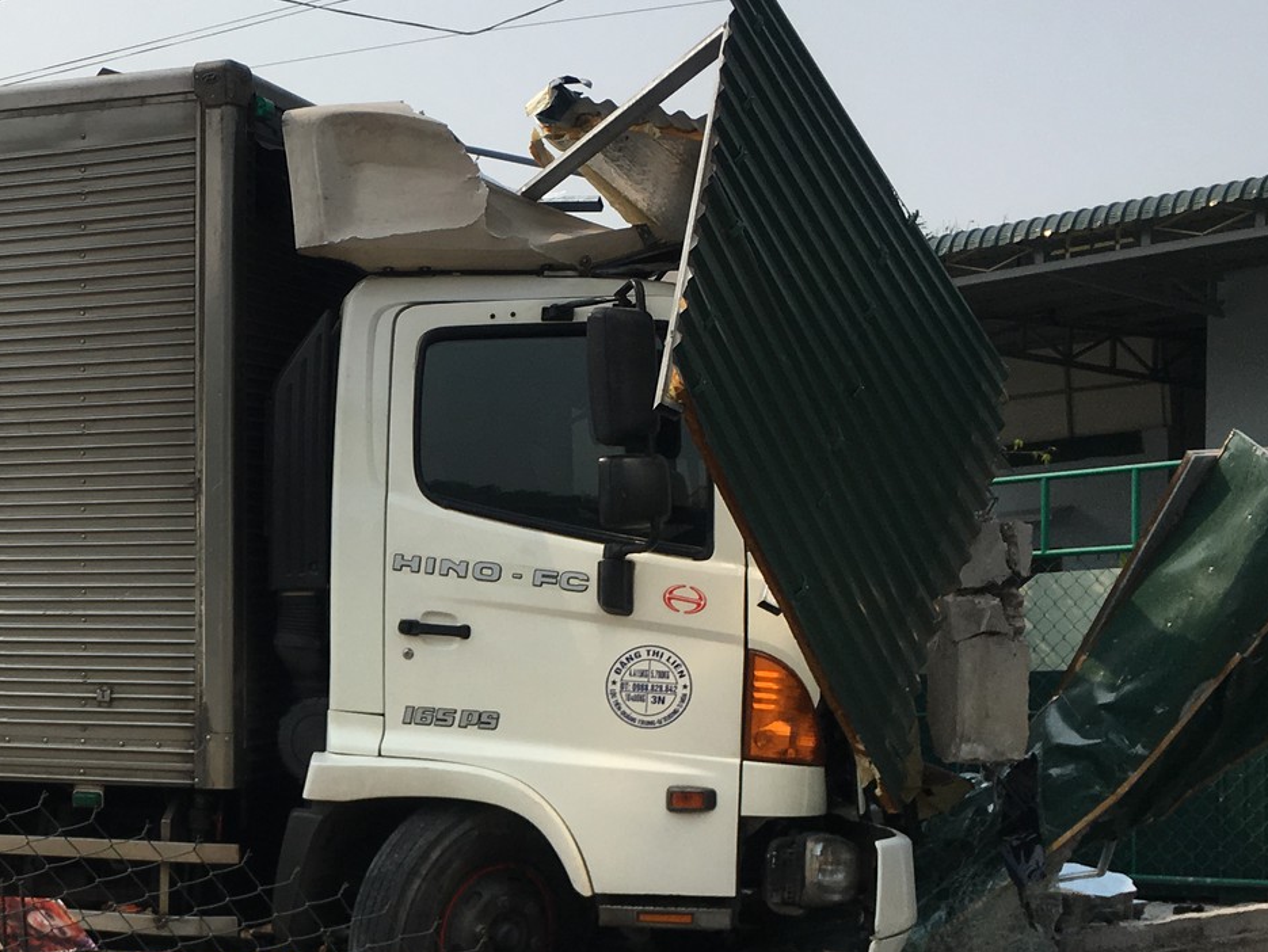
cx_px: 138
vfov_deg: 23.3
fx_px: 2272
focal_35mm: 62
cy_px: 789
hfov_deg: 29.9
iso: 25
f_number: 2.2
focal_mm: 4.15
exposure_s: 1/2331
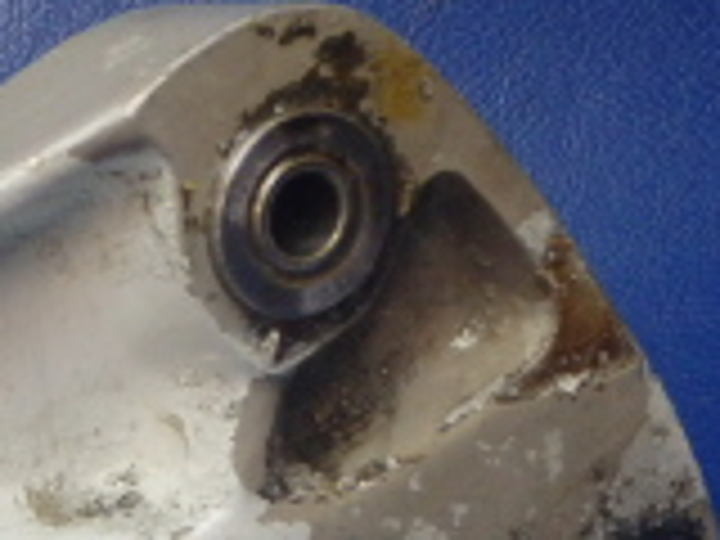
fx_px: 2330
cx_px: -504
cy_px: 972
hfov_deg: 15.5
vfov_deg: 12.1
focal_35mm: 112
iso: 320
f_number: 3.9
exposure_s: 1/30
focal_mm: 5
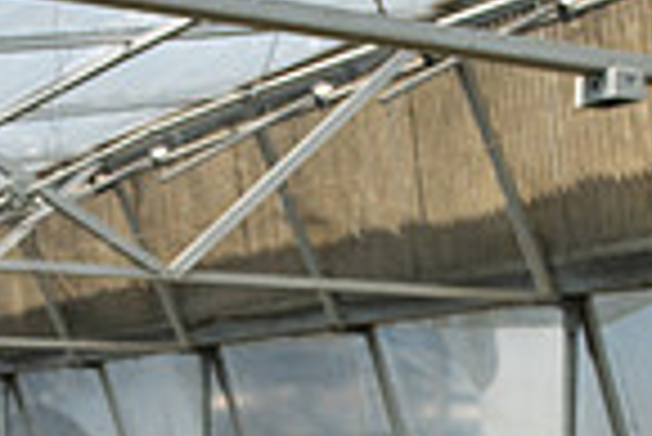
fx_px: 1740
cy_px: 528
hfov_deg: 21.2
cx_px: 261
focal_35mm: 96
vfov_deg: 13.9
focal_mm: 24
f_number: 4.5
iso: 500
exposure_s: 1/2500
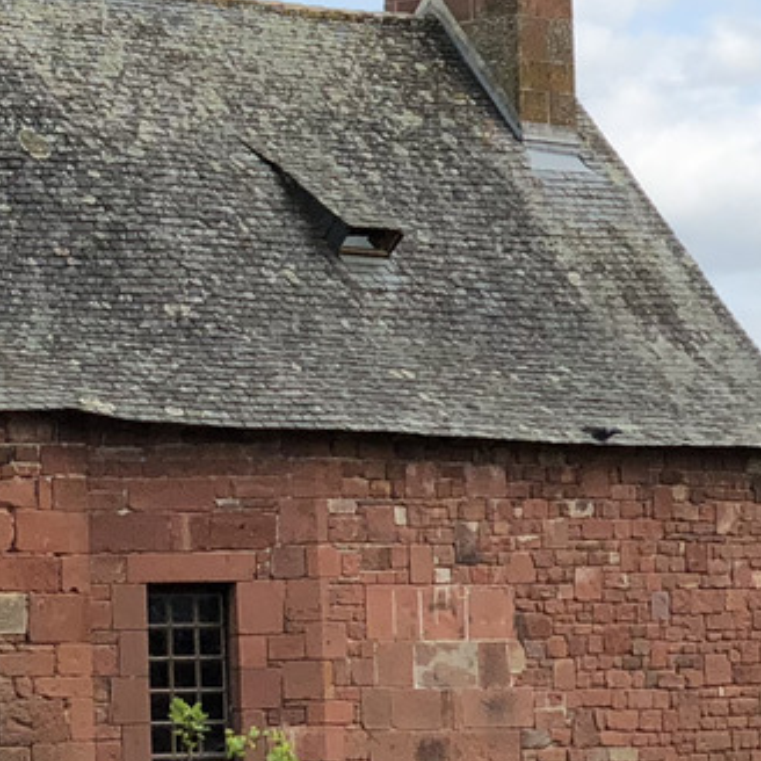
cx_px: -601
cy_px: 568
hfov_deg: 7.6
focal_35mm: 224
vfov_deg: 7.8
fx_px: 5571
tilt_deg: +3.6
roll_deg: +2.7
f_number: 2.4
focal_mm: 6
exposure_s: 1/615
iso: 16
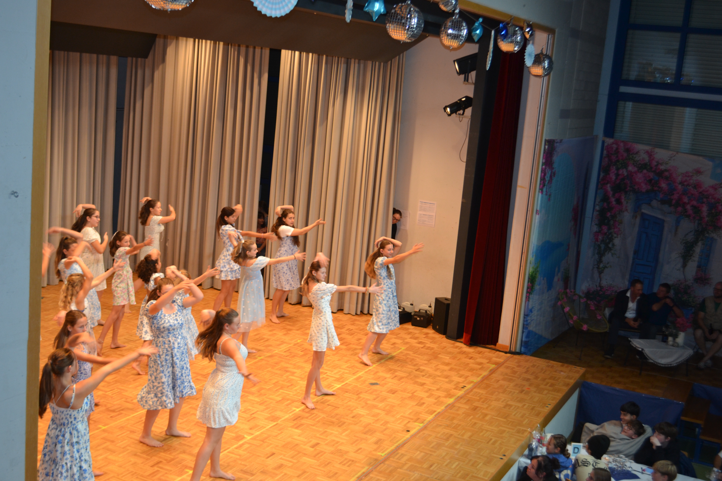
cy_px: 240
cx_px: 361
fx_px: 872
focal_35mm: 44
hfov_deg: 45.0
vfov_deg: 30.8
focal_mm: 29
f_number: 4.5
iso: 400
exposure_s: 1/60
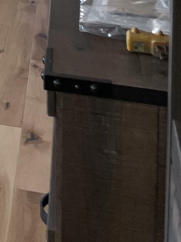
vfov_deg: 12.5
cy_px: -295
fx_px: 921
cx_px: -234
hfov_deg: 10.0
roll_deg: +1.3
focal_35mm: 132
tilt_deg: -4.7
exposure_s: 1/89
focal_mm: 4.2
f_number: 1.6
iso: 125
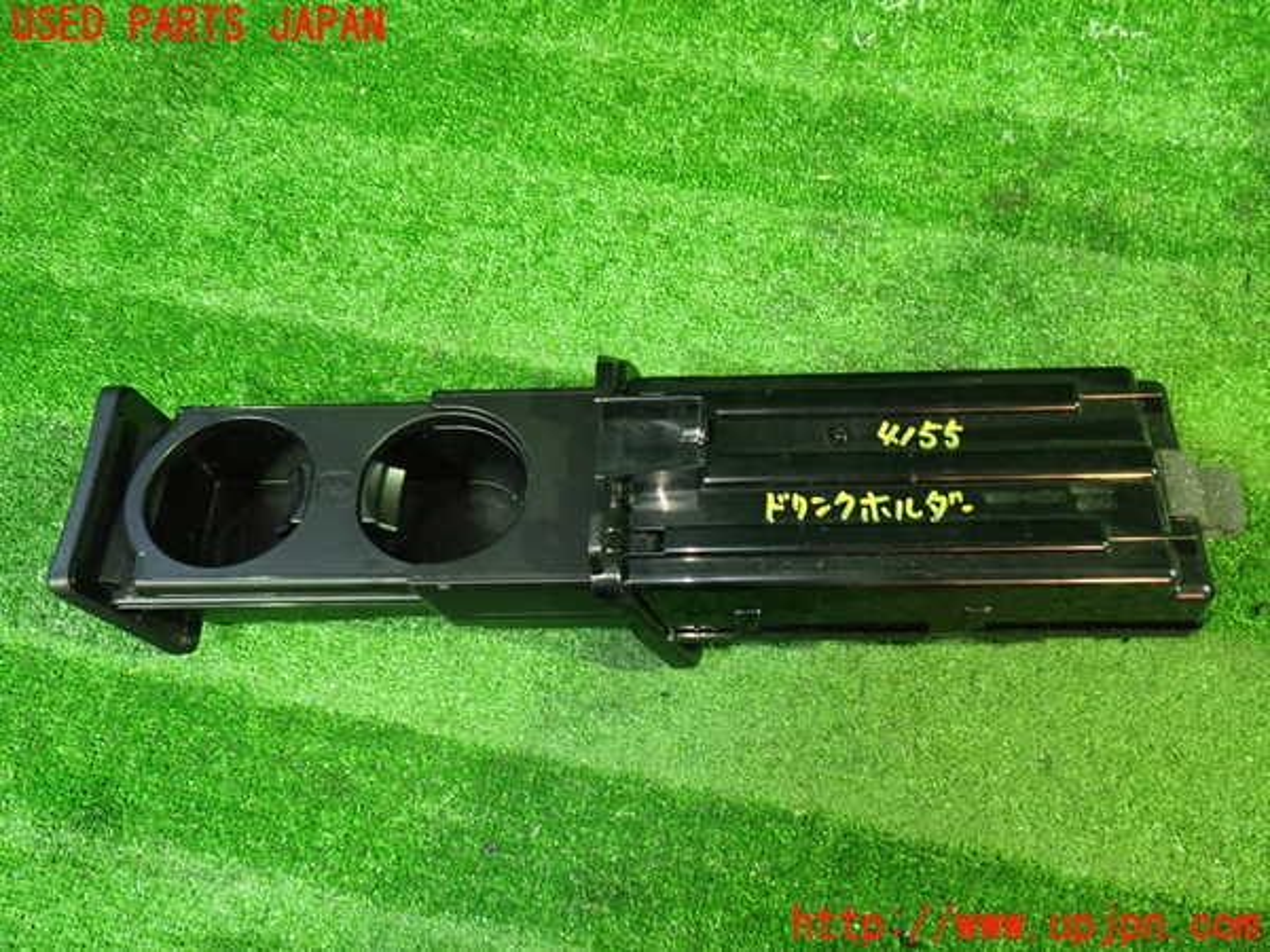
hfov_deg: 56.8
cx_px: 635
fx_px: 1174
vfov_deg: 44.2
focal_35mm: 32
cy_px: 476
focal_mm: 5.79
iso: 800
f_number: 2.4
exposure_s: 1/25
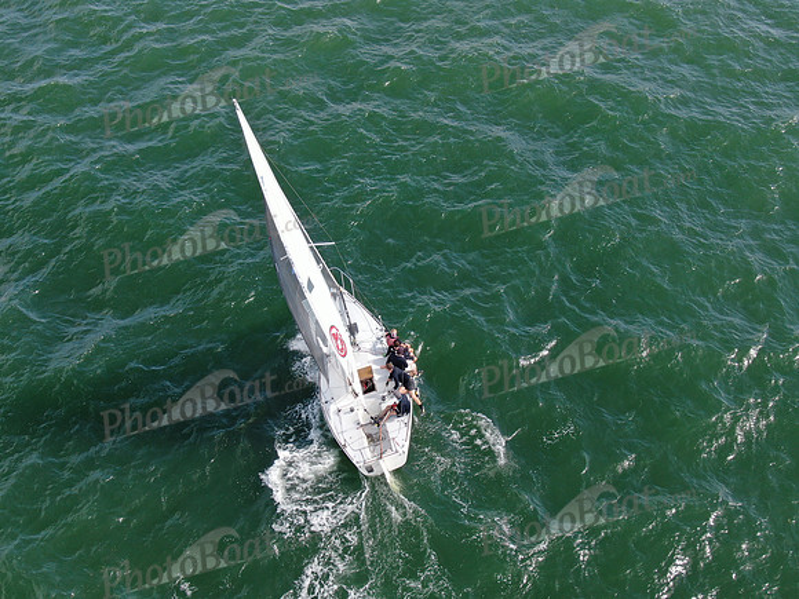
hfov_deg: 39.7
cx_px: 400
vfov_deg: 30.3
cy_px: 300
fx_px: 1108
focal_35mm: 48
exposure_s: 1/320
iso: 100
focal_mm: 8.6
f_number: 3.8
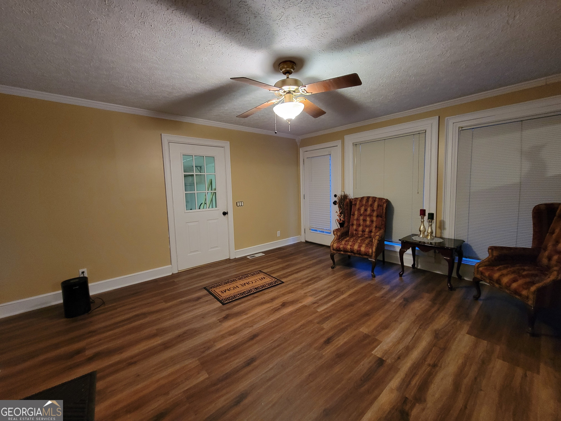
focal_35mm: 13
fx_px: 211
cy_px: 210
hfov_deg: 106.2
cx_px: 280
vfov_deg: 89.9
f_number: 2.2
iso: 400
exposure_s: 1/30
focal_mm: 2.2
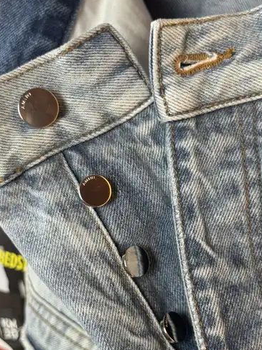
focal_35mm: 71
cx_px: 141
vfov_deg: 27.3
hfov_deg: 20.7
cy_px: 216
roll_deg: -0.5
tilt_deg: -12.7
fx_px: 717
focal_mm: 6.76
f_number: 1.78
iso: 100
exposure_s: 1/50
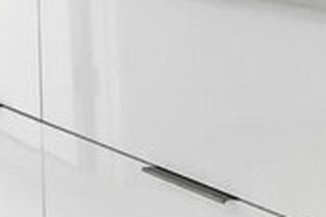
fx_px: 1005
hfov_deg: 14.4
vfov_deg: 11.5
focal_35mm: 111
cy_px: -161
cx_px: -378
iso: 3200
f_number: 11
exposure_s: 1/100
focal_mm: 10
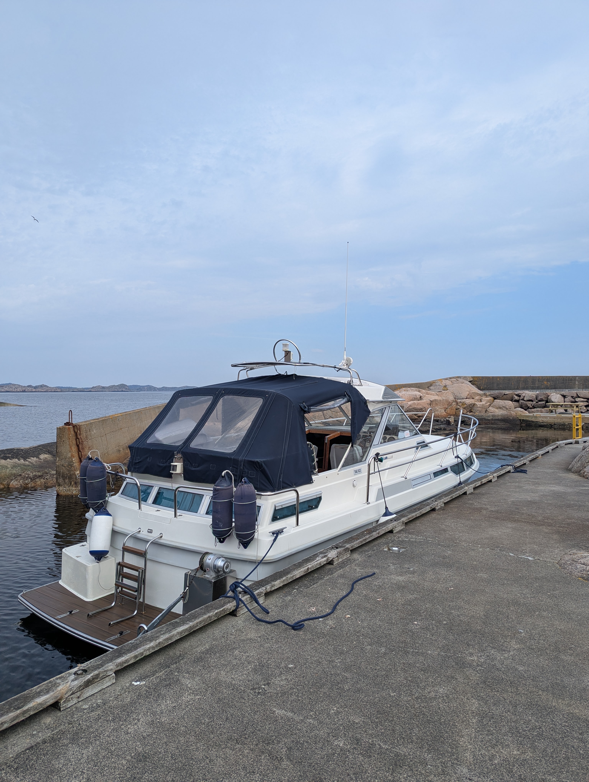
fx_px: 543
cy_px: 391
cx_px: 294
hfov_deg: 56.9
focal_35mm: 24
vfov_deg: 71.5
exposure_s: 1/2020
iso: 61
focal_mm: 6.81
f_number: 1.85
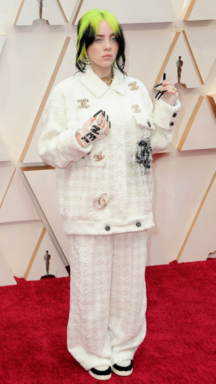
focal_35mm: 72
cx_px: 100
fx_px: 733
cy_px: 193
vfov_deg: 29.3
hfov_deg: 16.8
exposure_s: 1/200
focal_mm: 68
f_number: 7.1
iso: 800
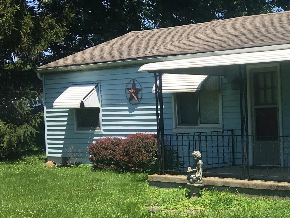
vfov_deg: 19.6
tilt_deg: -1.0
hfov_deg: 23.5
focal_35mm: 75
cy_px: 148
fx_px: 628
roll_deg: +1.7
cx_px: 356
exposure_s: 1/1637
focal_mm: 4.15
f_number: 2.2
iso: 25
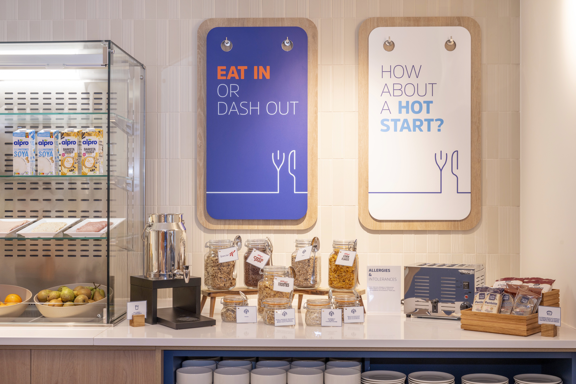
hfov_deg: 39.6
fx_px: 800
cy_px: 192
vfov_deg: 27.0
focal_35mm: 50
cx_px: 288
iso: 160
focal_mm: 50
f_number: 10
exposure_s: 1/6
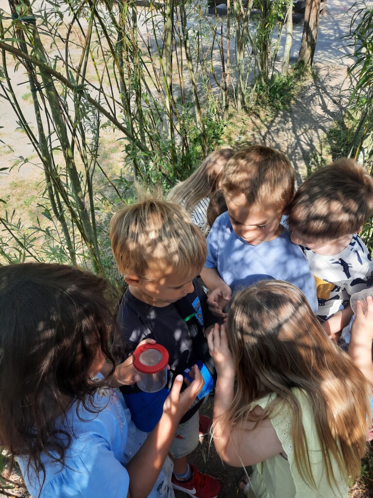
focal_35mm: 25
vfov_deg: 69.4
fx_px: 359
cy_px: 249
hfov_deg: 54.9
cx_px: 186
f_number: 2
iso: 32
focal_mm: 4.6
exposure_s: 1/215
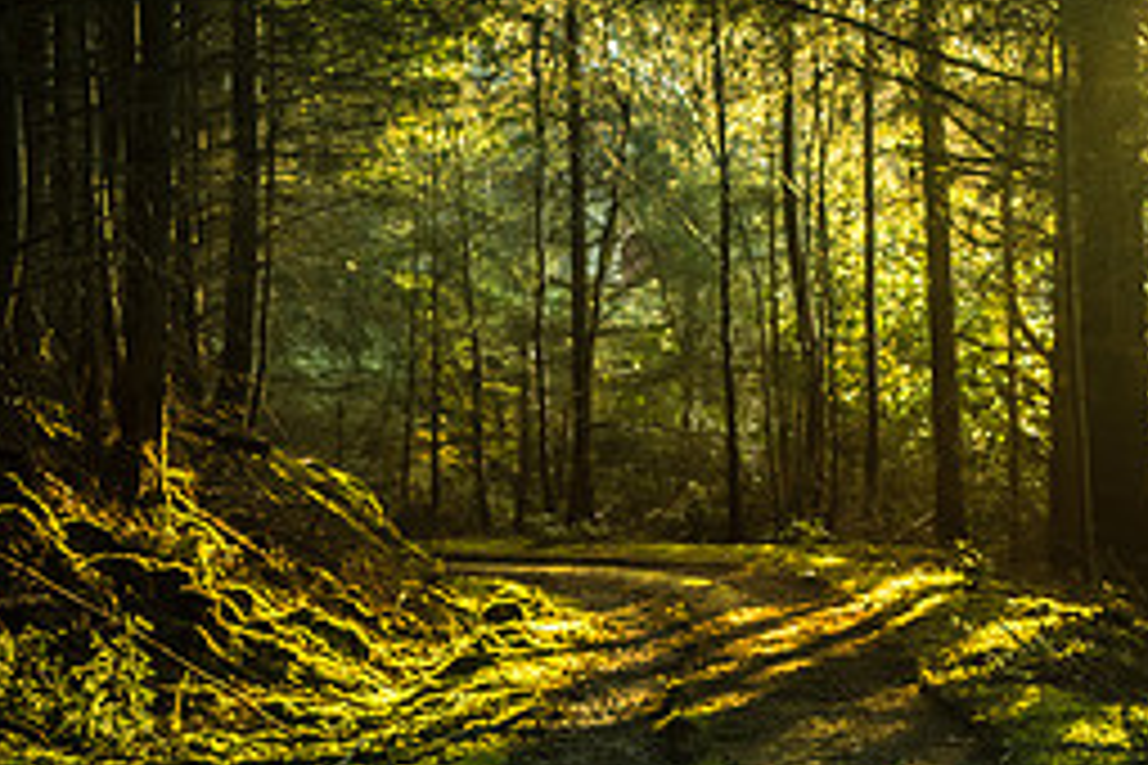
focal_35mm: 159
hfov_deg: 12.9
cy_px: 587
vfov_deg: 8.6
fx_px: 5070
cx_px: 495
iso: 640
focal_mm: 70
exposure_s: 1/250
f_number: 3.2
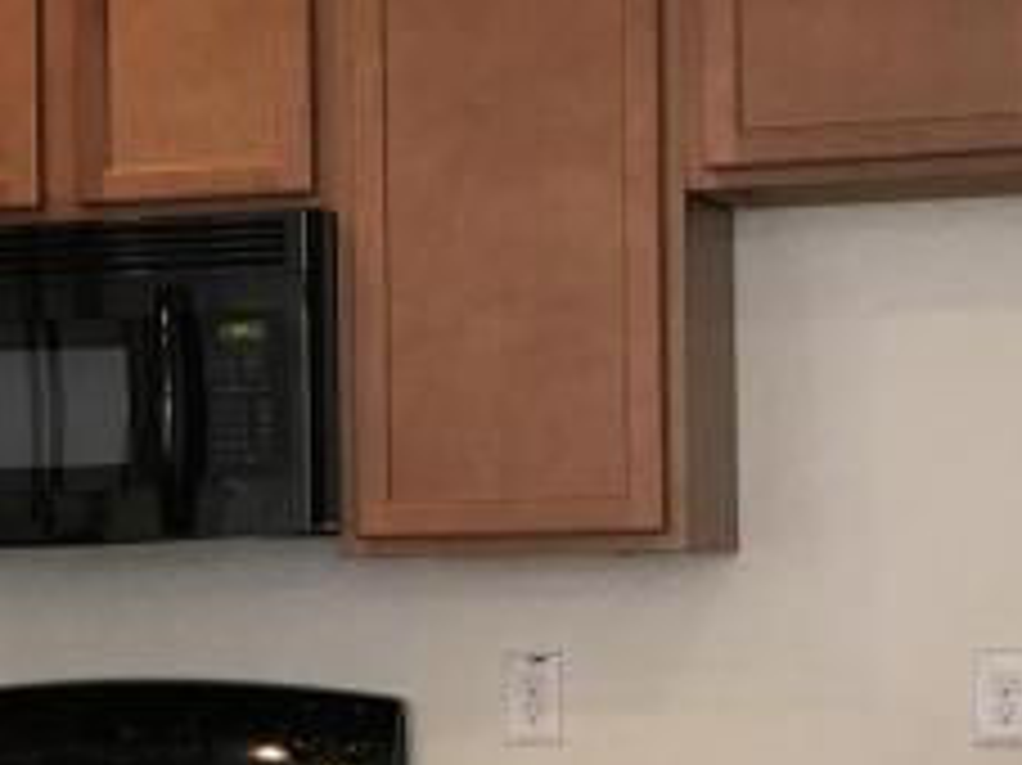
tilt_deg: -0.3
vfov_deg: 11.3
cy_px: 644
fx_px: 3866
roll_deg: +0.3
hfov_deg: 14.8
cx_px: 32
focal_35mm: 131
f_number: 2.2
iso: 40
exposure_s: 1/30
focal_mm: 4.15
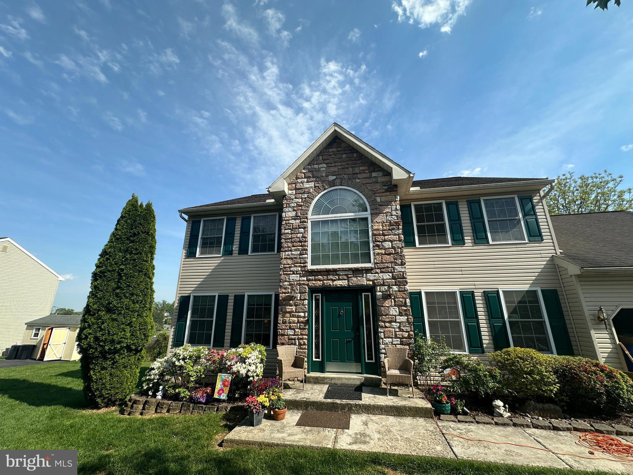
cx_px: 316
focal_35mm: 14
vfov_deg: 85.7
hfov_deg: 102.1
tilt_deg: +17.6
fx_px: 256
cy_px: 238
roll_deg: +0.0
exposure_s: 1/1366
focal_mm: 2.22
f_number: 2.2
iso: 40
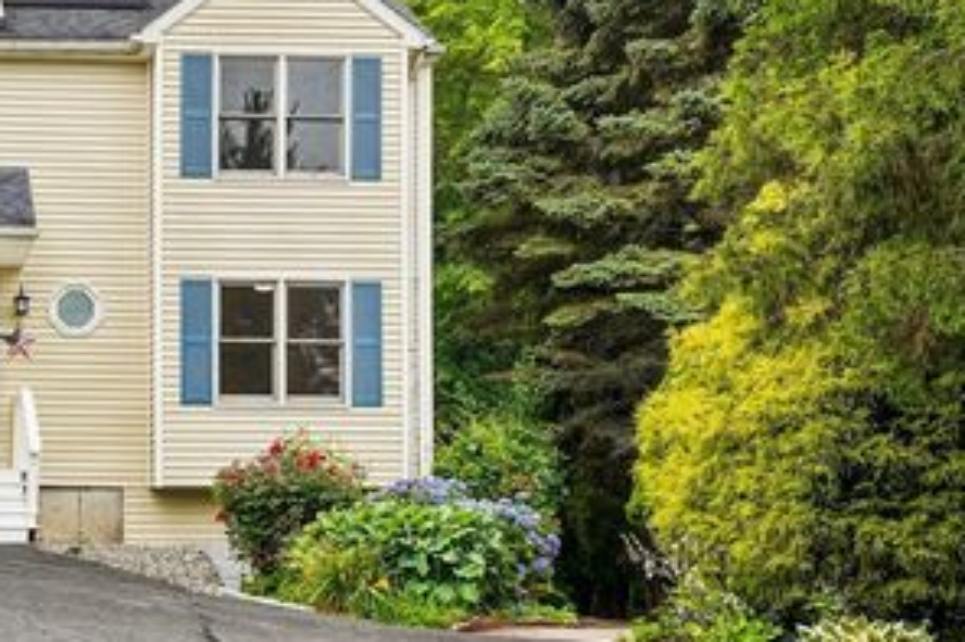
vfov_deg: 24.8
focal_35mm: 54
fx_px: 1447
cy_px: 181
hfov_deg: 36.0
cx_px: 231
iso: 100
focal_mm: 32
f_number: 8
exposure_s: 1/160
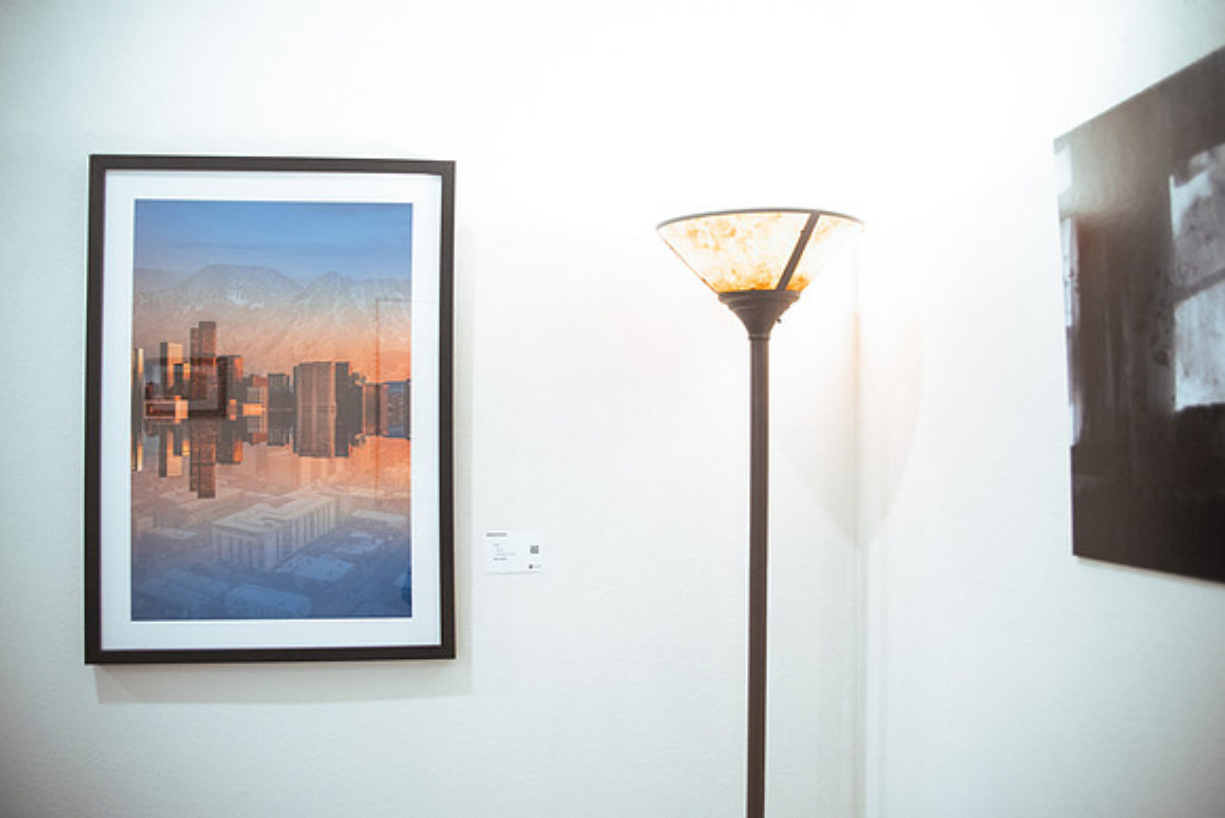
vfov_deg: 52.4
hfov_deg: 72.8
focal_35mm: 24
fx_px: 831
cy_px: 409
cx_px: 612
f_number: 3.5
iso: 1600
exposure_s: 1/100
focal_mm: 24
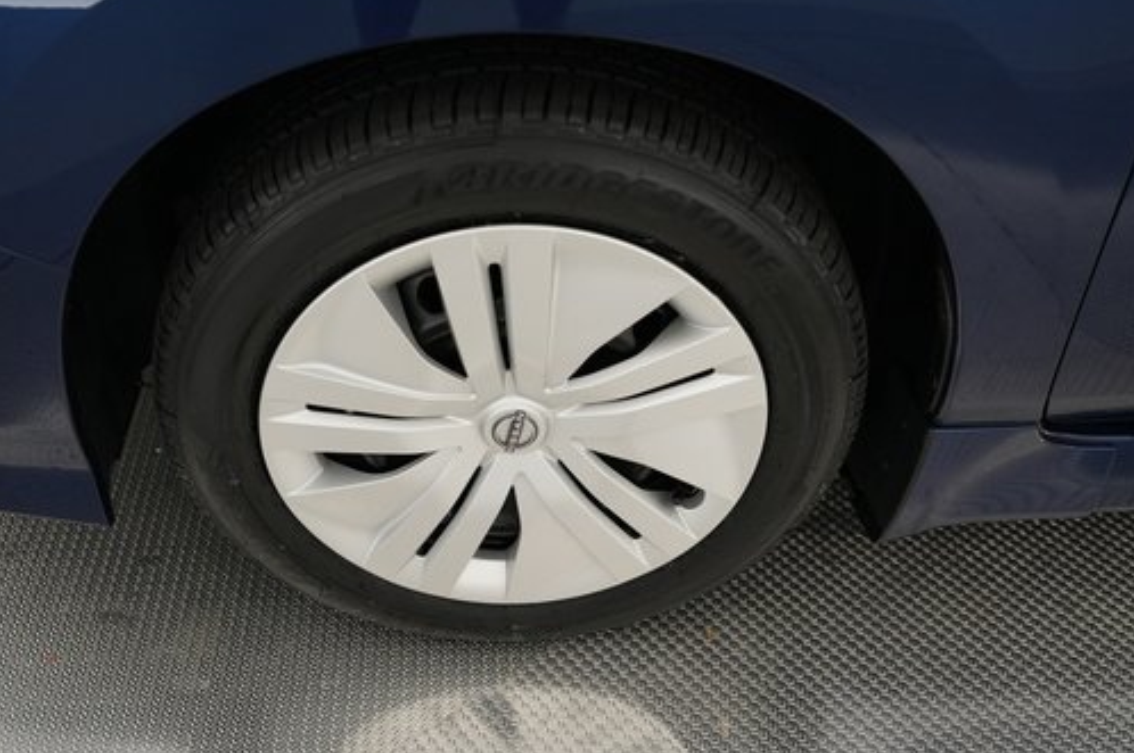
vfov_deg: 36.6
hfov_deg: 53.1
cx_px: 524
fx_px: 1133
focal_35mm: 36
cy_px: 457
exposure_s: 1/250
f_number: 2.8
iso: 2500
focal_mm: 28
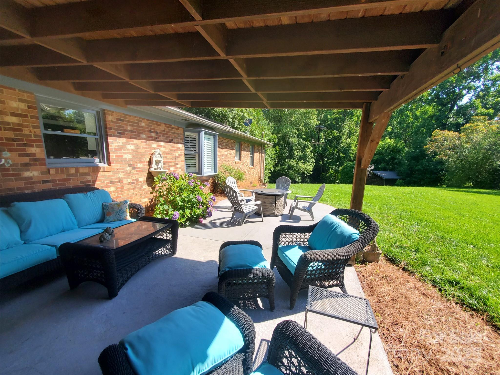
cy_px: 188
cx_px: 250
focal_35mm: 13
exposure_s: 1/384
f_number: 2.2
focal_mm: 1.8
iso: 50
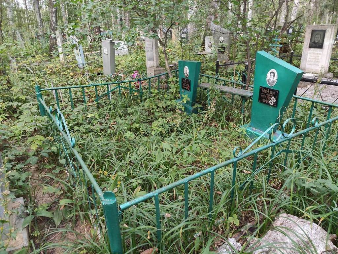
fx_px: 254
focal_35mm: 26
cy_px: 127
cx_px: 169
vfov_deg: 53.1
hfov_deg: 67.3
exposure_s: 1/60
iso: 232
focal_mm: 4.77
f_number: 1.75
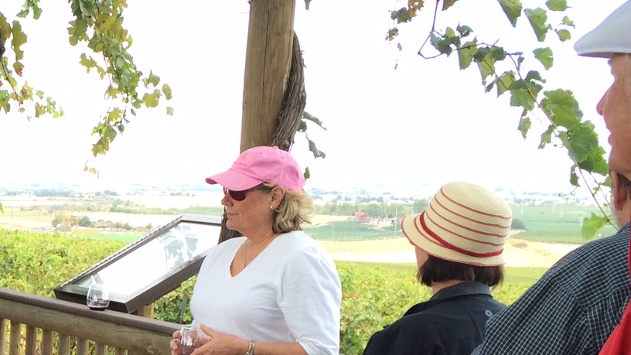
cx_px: -124
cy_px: 323
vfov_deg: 14.6
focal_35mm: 82
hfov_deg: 23.7
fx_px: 1372
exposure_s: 1/246
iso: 32
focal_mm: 4.12
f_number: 2.2
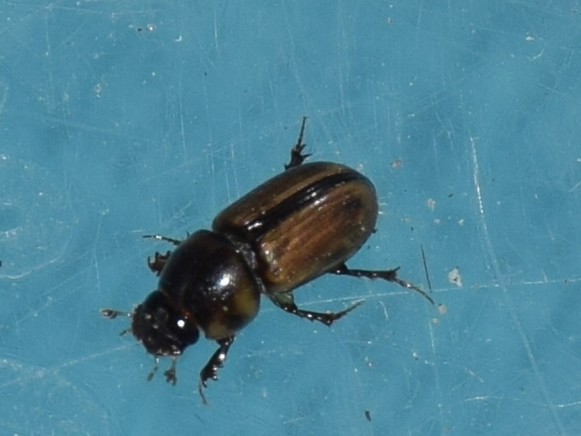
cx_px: 286
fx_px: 3845
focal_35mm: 229
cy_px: 218
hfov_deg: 8.6
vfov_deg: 6.5
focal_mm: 140
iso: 100
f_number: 13
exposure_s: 1/160
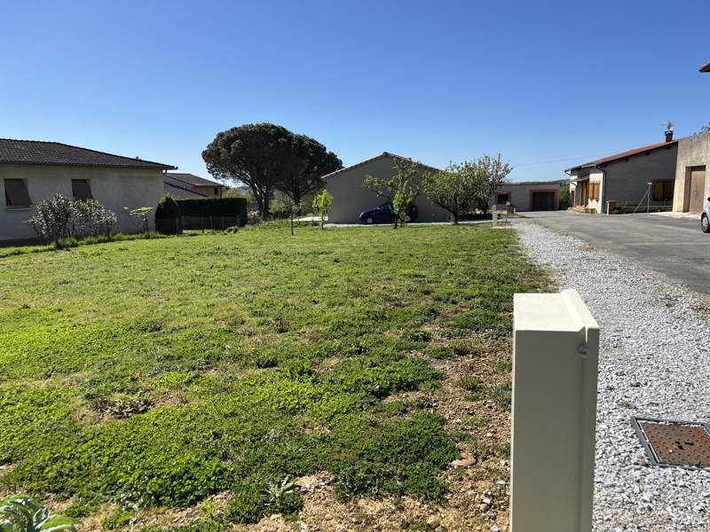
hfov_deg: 67.3
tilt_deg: -8.5
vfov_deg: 53.1
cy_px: 266
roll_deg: +1.0
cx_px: 355
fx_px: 533
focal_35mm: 26
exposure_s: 1/4149
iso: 50
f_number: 1.6
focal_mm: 5.1
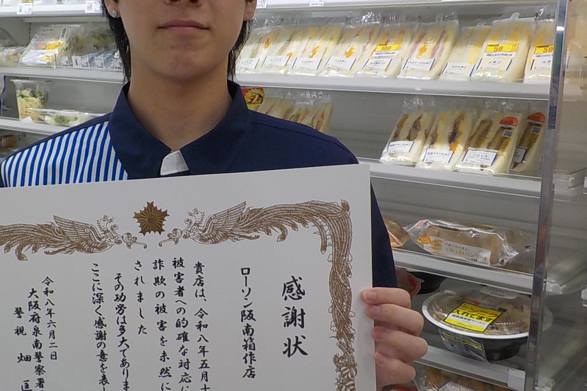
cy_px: 157
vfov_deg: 30.4
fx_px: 717
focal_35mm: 44
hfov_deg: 43.8
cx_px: 190
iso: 125
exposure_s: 1/60
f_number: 3.3
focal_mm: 4.1
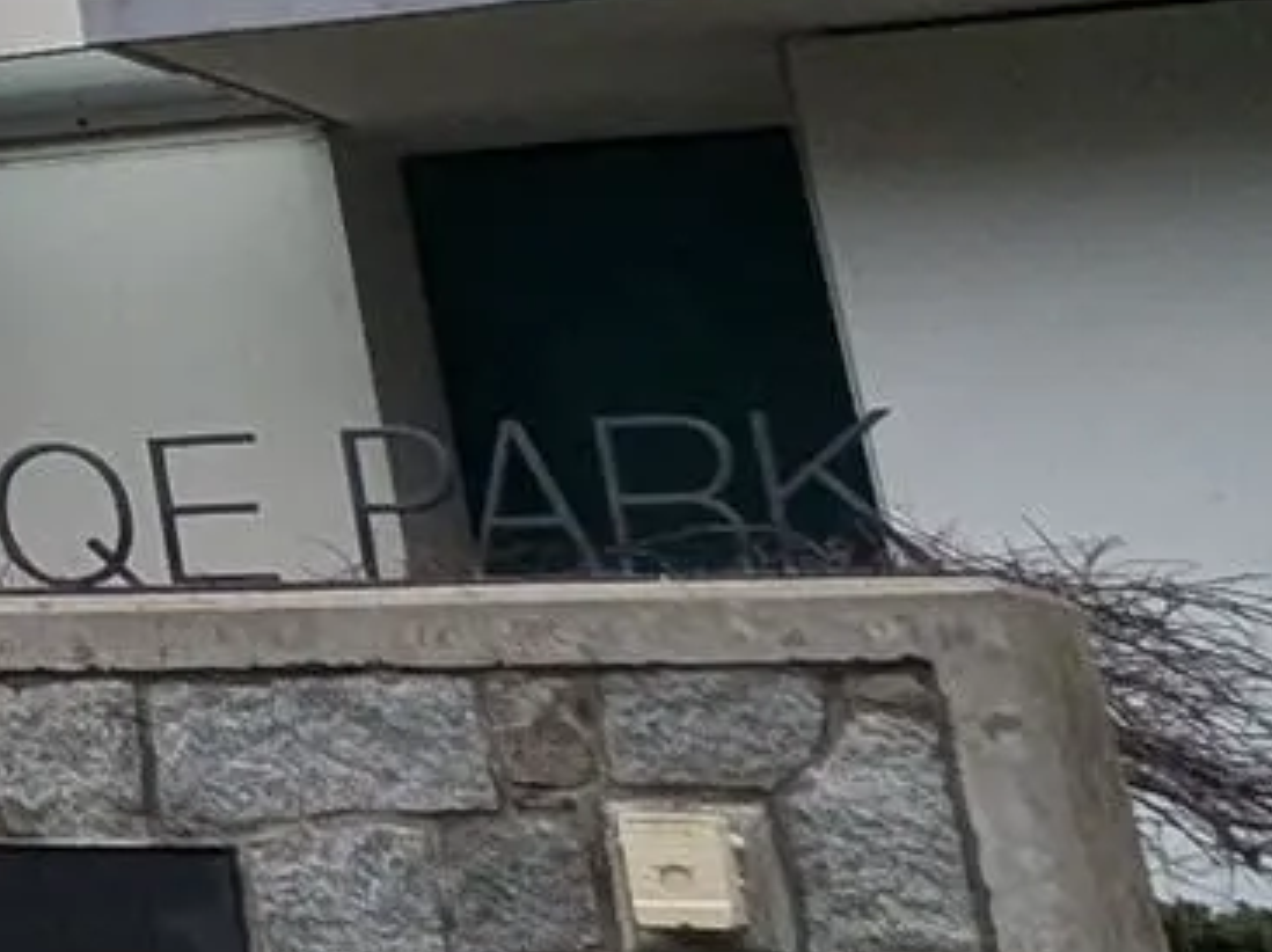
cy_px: -775
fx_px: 4113
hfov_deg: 12.4
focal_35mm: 112
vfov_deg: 12.1
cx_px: -2064
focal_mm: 2.35
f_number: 2.2
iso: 52
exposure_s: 1/1199
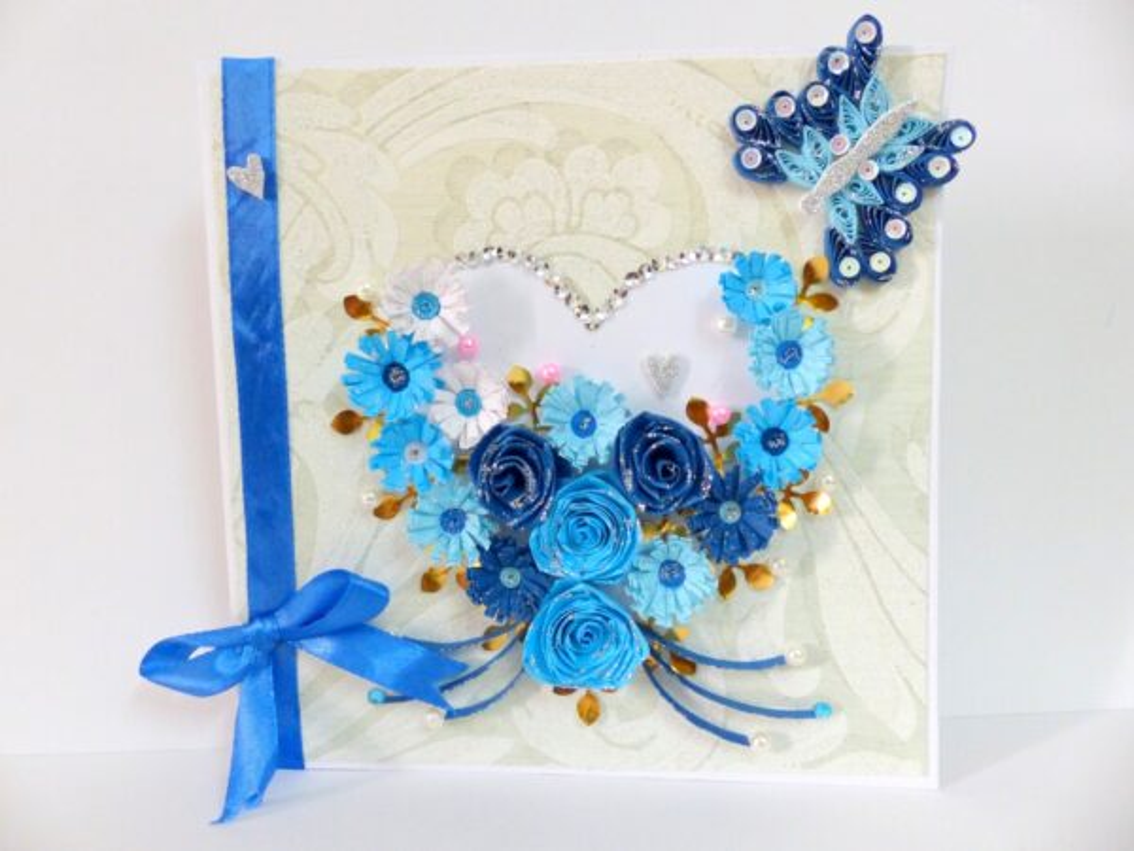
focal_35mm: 25
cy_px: 426
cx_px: 567
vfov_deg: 54.9
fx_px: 819
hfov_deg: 69.4
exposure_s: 1/30
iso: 400
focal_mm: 4.5
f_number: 2.8
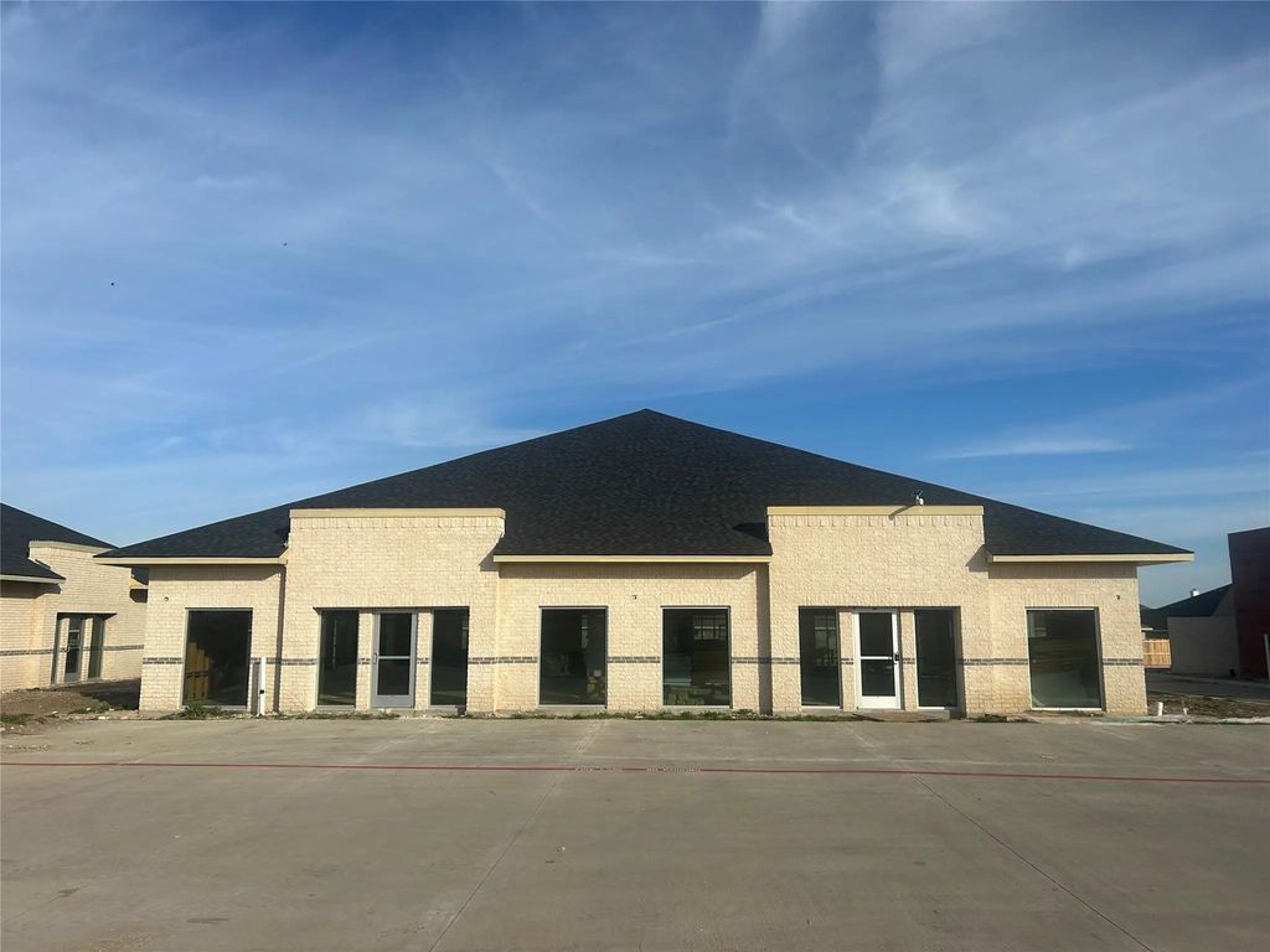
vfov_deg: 53.1
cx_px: 635
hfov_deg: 67.3
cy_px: 476
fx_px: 954
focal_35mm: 26
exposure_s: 1/6211
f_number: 1.5
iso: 50
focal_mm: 5.7
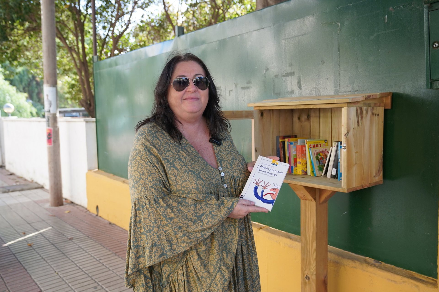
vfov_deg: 42.3
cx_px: 220
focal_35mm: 31
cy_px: 146
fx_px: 378
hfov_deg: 60.3
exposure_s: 1/160
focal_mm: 31
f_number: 4
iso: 250
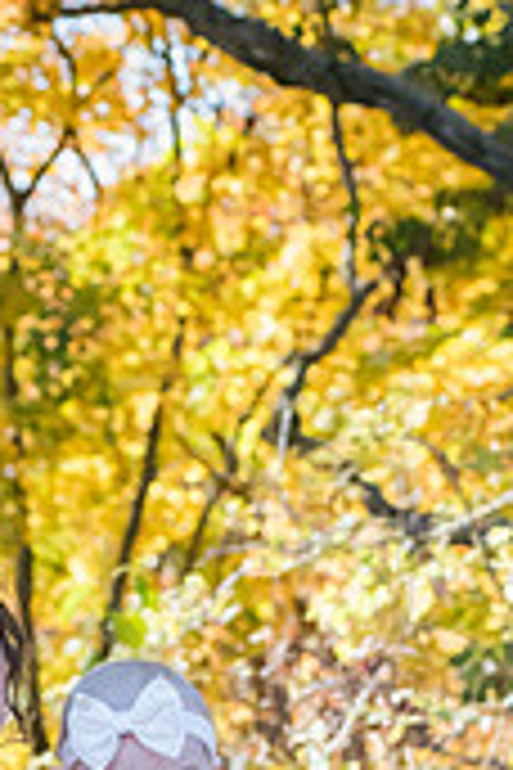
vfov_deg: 9.6
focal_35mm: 210
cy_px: 973
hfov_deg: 6.5
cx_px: 220
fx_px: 4488
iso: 800
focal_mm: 80
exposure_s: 1/320
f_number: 7.1
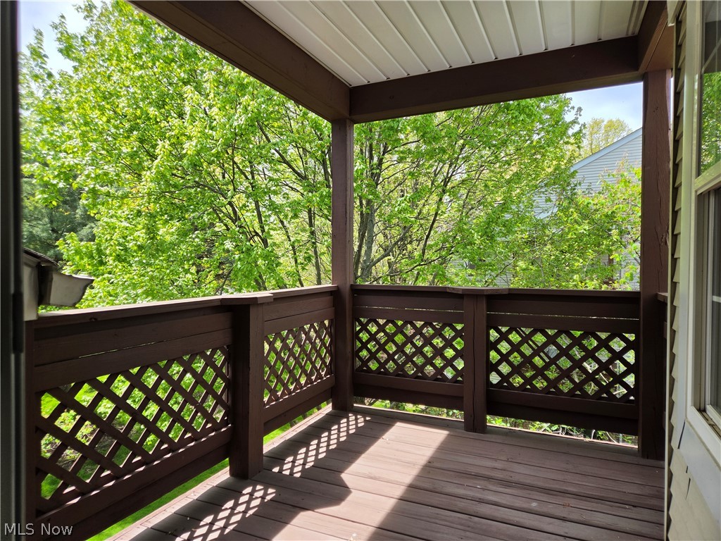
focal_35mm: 23
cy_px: 270
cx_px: 360
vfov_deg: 58.9
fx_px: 479
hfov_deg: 73.9
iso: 80
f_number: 1.8
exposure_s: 1/1222
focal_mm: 5.4
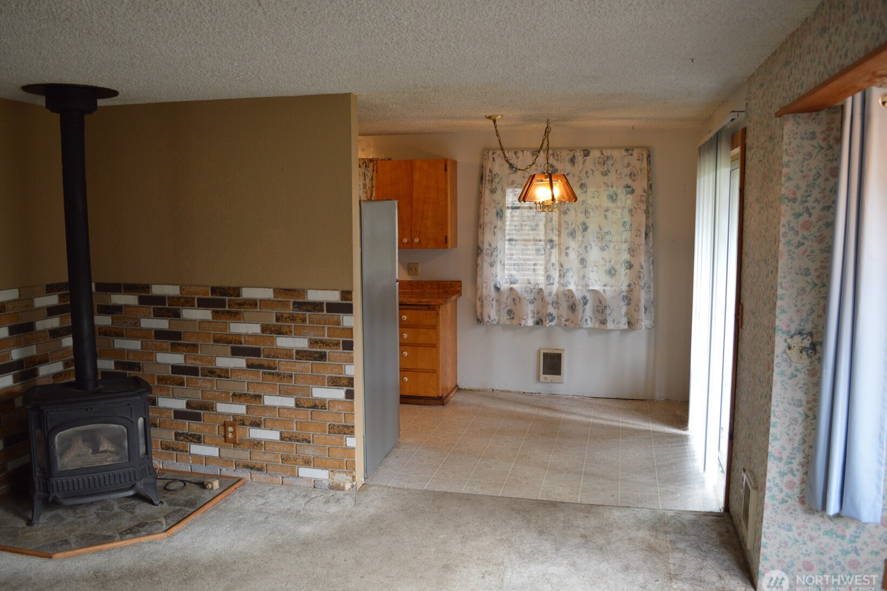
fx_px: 690
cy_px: 298
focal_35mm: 28
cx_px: 434
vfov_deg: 46.4
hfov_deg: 65.5
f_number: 3.5
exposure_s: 1/50
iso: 400
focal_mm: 18
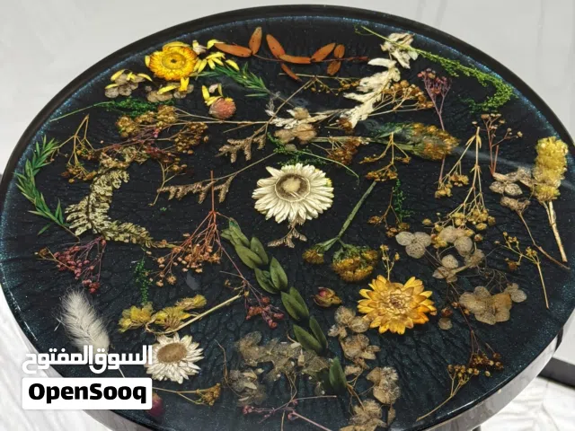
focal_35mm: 48
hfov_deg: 39.7
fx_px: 797
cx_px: 288
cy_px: 216
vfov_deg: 30.3
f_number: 1.78
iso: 250
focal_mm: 6.76
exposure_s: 1/100
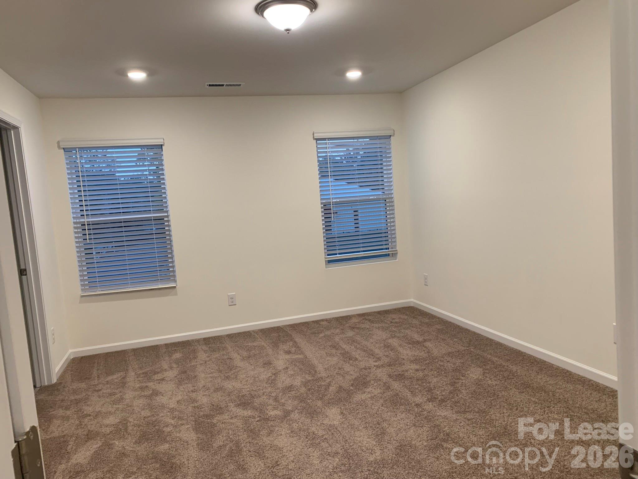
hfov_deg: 67.3
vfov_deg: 53.1
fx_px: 479
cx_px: 319
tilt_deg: -4.5
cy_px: 240
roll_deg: +4.1
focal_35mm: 26
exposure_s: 1/60
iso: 80
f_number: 1.8
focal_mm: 4.25
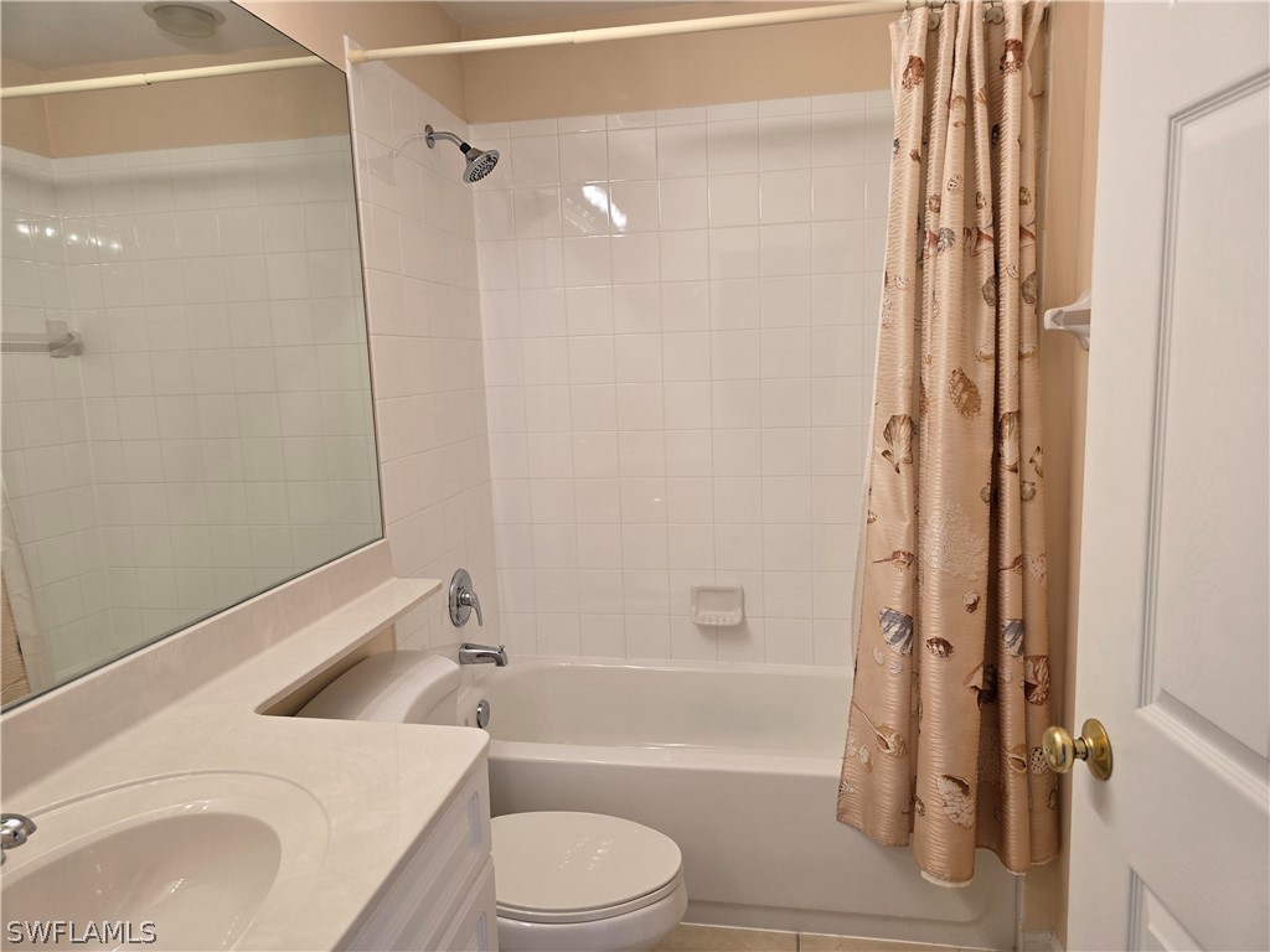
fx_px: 844
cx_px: 635
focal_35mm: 23
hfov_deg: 73.9
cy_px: 476
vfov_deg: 58.9
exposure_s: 1/120
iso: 64
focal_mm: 6.3
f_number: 1.7
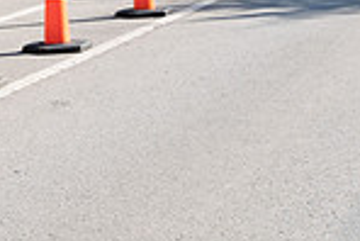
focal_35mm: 142
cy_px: -44
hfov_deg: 14.2
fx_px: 1421
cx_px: -3
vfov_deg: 9.6
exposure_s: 1/200
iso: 320
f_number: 9
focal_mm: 24
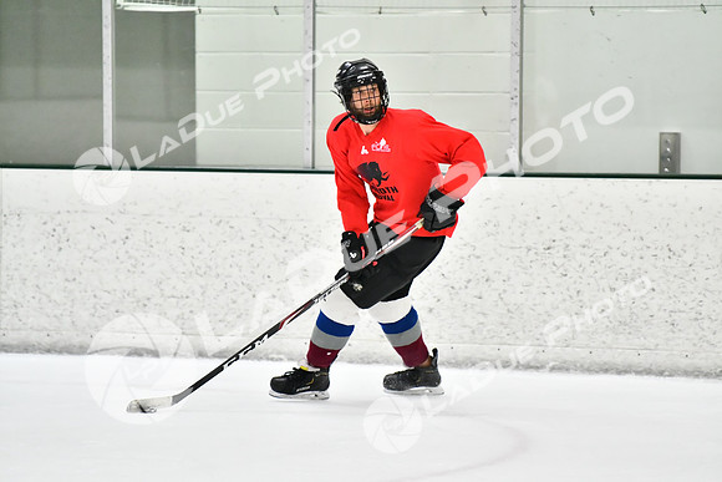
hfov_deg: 7.2
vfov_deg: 4.8
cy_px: 241
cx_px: 361
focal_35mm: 285
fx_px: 5717
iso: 6400
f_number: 2.8
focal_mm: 190
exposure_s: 1/1600
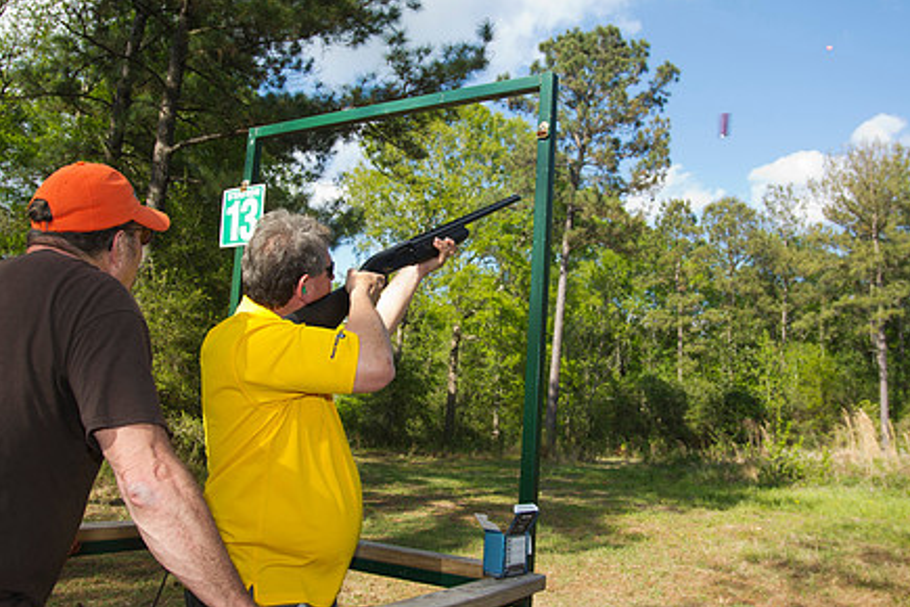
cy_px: 283
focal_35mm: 32
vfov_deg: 41.1
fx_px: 809
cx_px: 473
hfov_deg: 58.7
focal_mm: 24
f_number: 5.6
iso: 100
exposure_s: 1/200
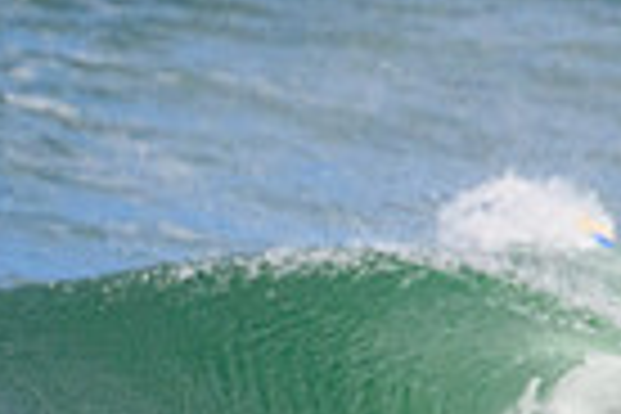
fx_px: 79879
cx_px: 112
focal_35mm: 4631
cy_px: 617
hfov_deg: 0.4
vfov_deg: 0.3
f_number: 11
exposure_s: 1/2000
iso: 900
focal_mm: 800
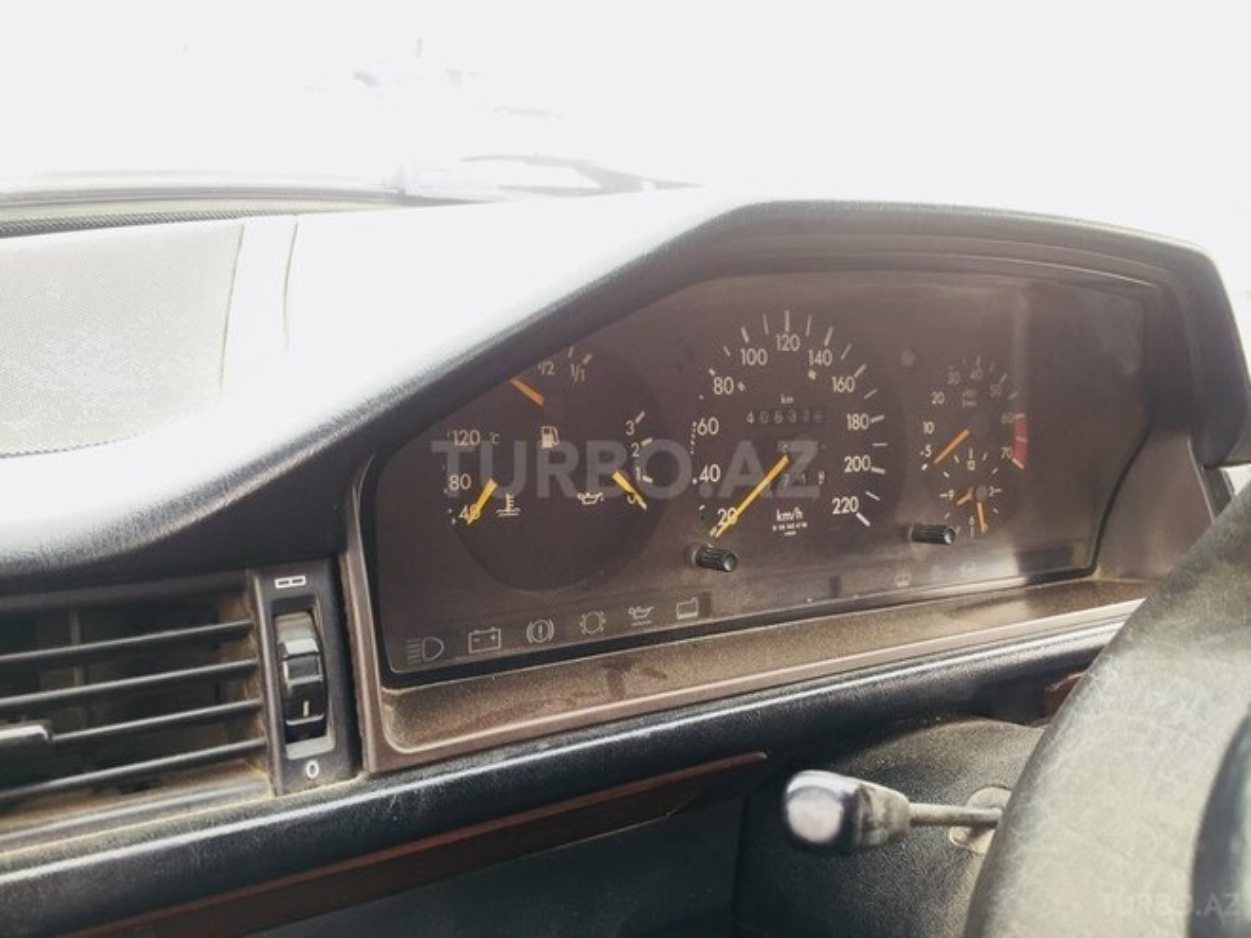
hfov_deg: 61.7
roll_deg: -8.0
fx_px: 1048
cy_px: 469
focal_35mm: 29
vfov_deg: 48.2
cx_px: 626
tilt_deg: -17.0
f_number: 2.2
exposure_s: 1/33
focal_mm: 4.15
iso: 32
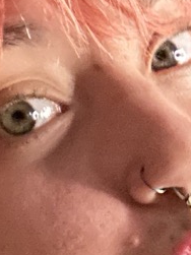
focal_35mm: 153
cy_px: 383
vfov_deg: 12.3
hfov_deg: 9.3
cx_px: 338
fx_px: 1127
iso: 640
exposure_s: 1/30
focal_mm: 2.69
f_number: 1.9
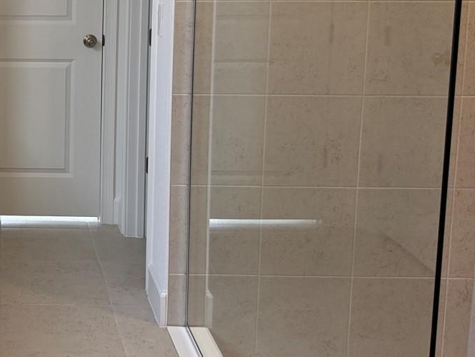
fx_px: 796
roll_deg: -0.3
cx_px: -24
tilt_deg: -6.5
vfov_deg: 24.7
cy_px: 56
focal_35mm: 58
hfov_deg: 30.3
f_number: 1.78
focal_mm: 6.76
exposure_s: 1/144
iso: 160
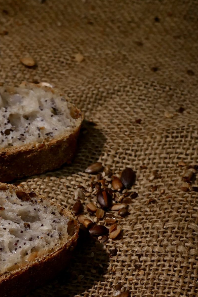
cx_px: -15
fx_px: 734
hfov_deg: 15.0
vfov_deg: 22.1
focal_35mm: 89
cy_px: 291
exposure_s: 1/100
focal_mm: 20
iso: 800
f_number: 4
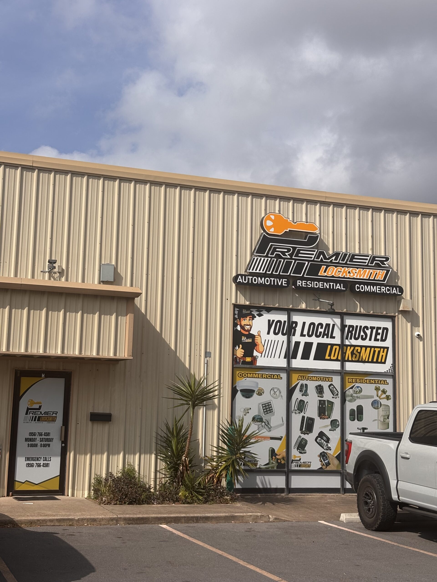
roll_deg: -1.4
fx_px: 875
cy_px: 291
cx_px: 218
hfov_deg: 28.0
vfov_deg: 36.8
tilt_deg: +9.3
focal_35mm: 52
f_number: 1.6
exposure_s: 1/5076
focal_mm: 5.96
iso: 40
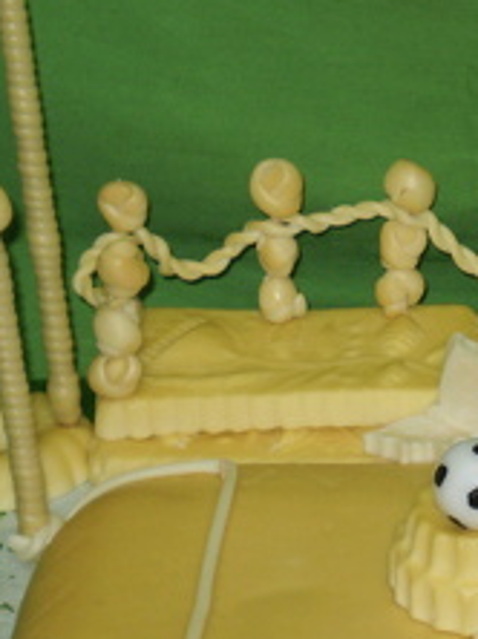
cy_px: 320
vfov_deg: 11.1
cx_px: 432
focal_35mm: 179
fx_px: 3302
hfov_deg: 8.3
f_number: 4.2
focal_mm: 10.3
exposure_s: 1/40
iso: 100
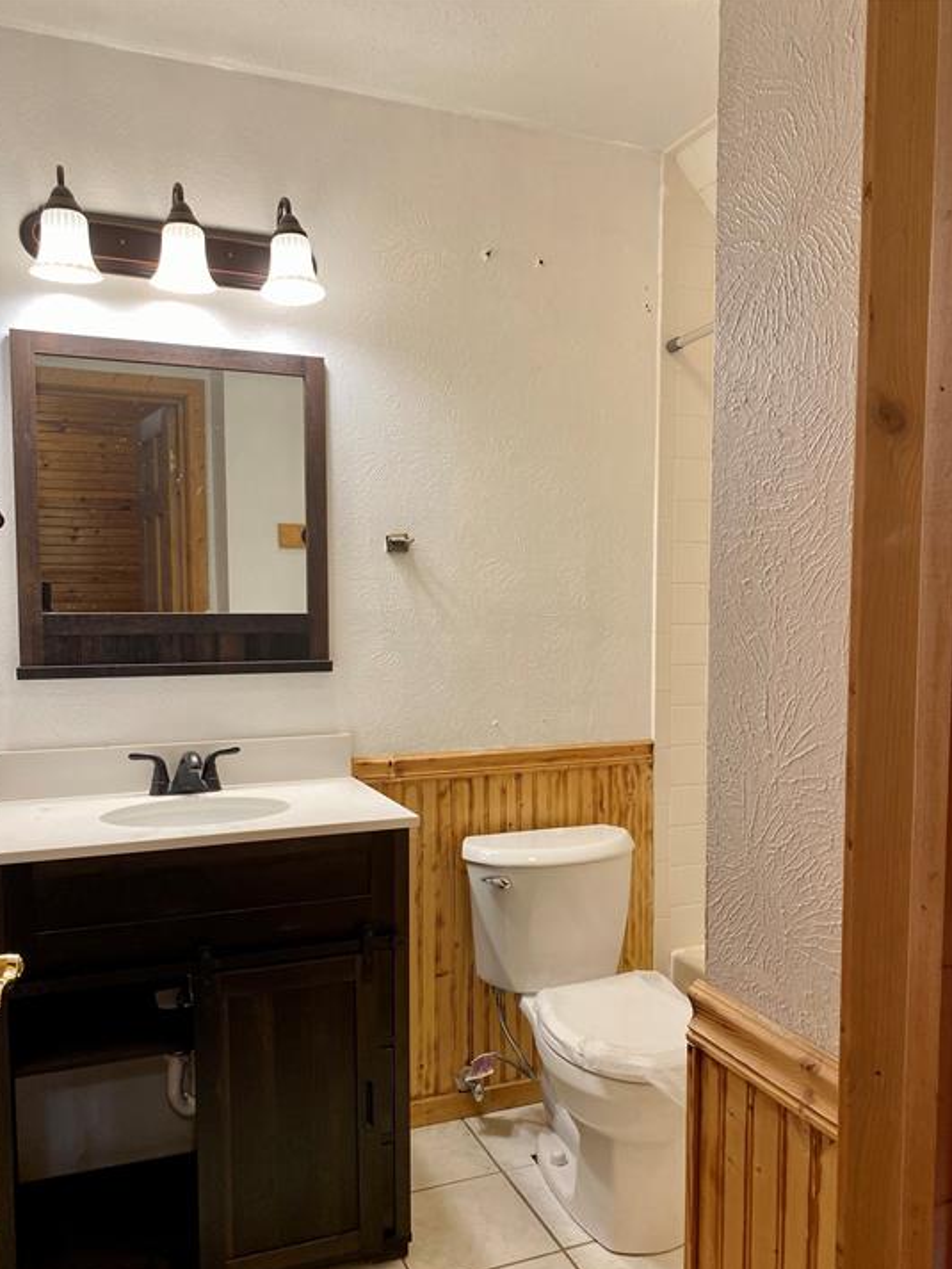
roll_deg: +0.2
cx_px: 472
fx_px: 1026
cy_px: 680
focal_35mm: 28
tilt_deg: -3.1
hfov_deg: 49.8
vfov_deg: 63.4
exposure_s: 1/60
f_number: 1.8
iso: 80
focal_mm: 4.25
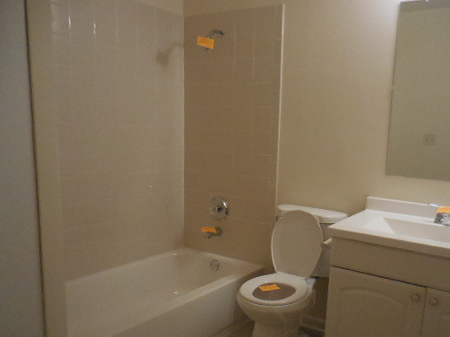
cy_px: 200
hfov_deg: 57.8
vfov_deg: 45.2
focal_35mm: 31
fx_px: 403
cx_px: 273
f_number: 3.3
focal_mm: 4.5
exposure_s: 1/200
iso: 800
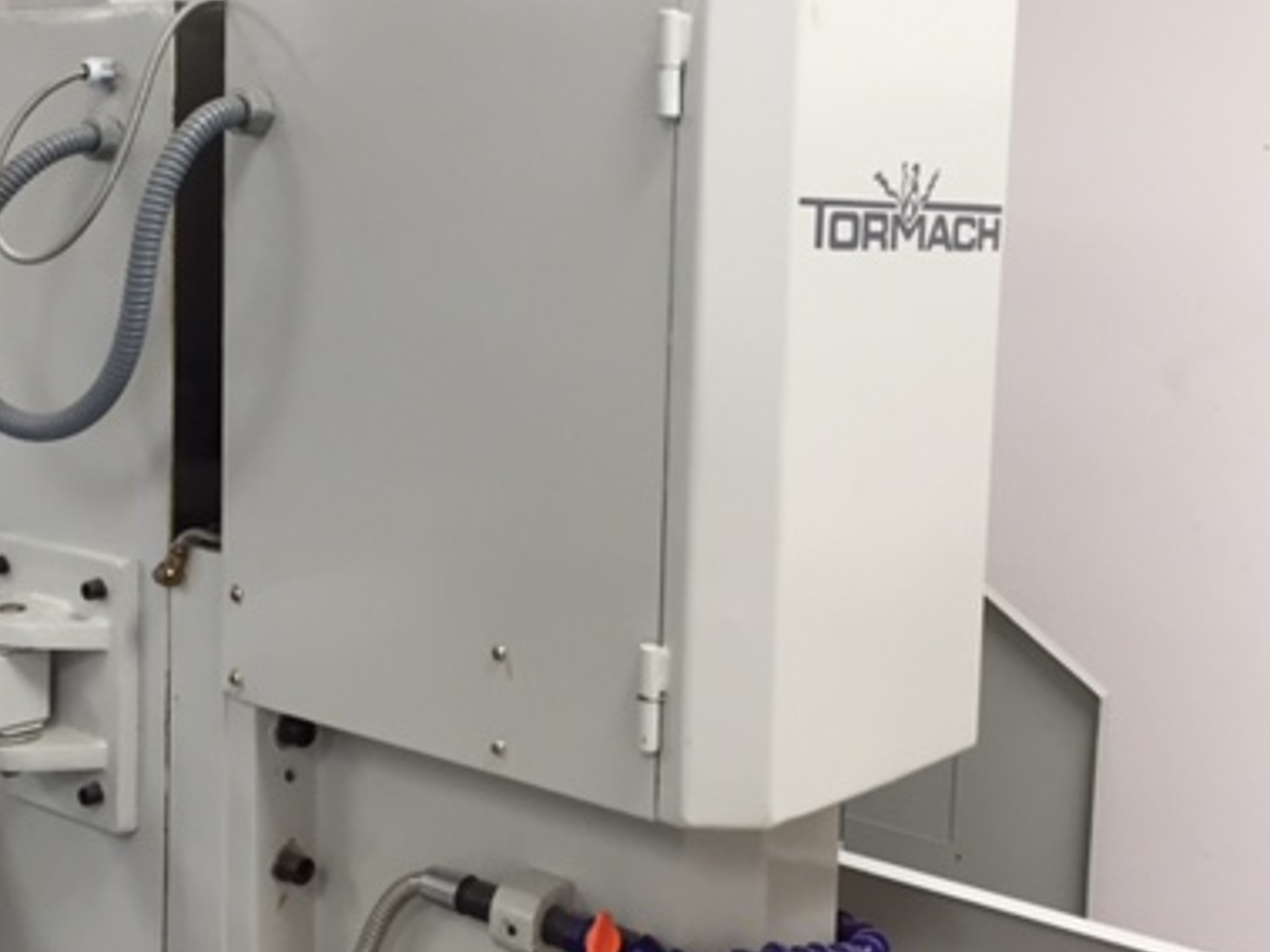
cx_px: 506
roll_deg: +0.0
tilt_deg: -7.5
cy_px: 426
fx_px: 1797
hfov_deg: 38.8
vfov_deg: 29.6
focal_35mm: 49
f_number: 2.2
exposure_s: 1/30
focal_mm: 4.15
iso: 40
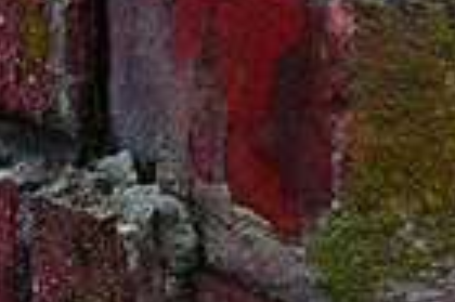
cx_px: 598
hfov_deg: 9.0
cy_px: -41
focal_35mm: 224
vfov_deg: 6.1
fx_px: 2828
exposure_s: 1/50
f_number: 11
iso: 6400
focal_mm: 36
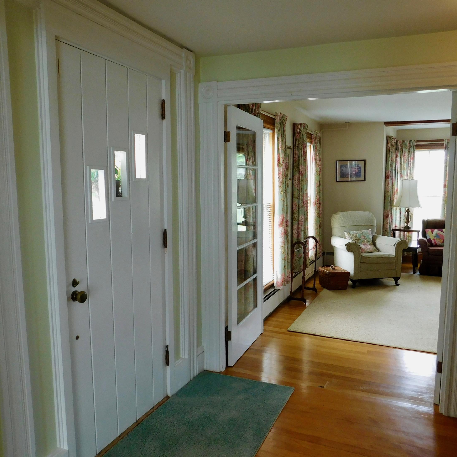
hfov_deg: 57.2
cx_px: 249
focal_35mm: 28
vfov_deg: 57.3
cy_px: 231
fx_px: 418
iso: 140
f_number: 3
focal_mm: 4
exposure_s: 1/30
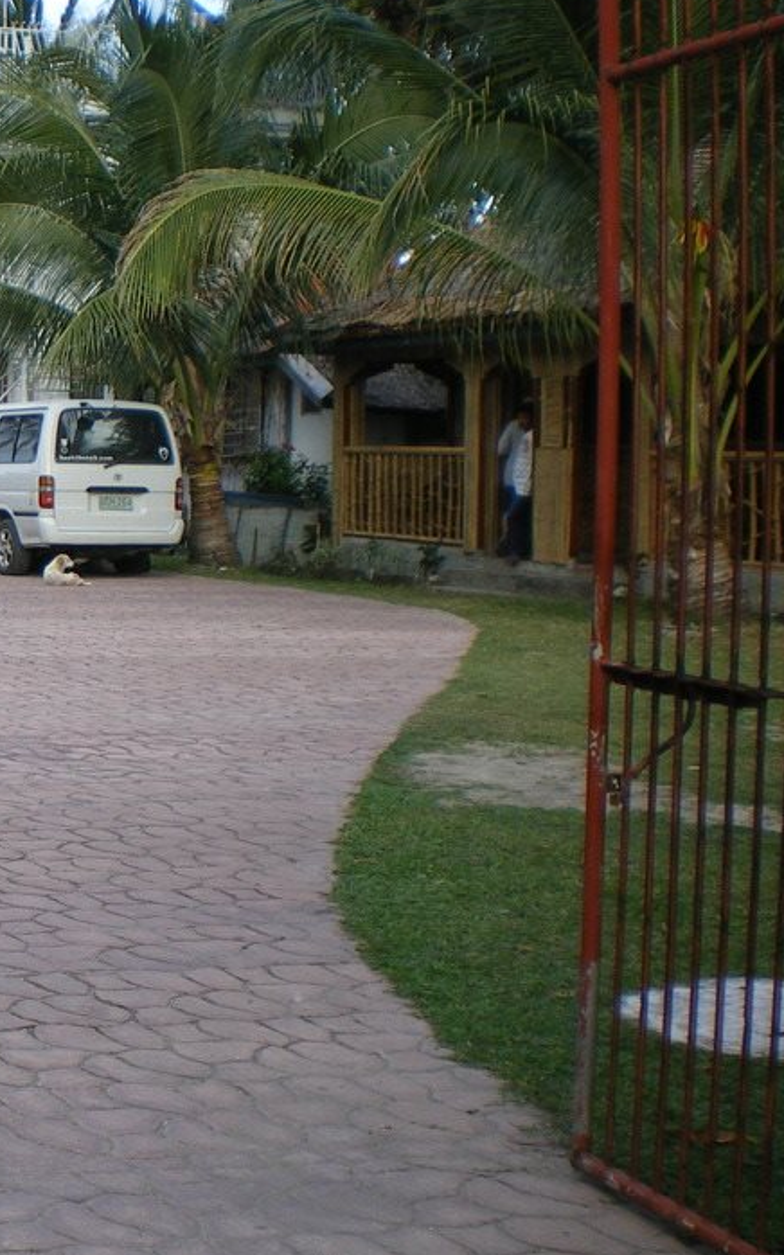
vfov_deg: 29.4
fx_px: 2394
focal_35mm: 70
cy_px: 606
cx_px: -336
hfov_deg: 17.1
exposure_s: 1/100
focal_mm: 6.3
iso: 50
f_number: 4.6
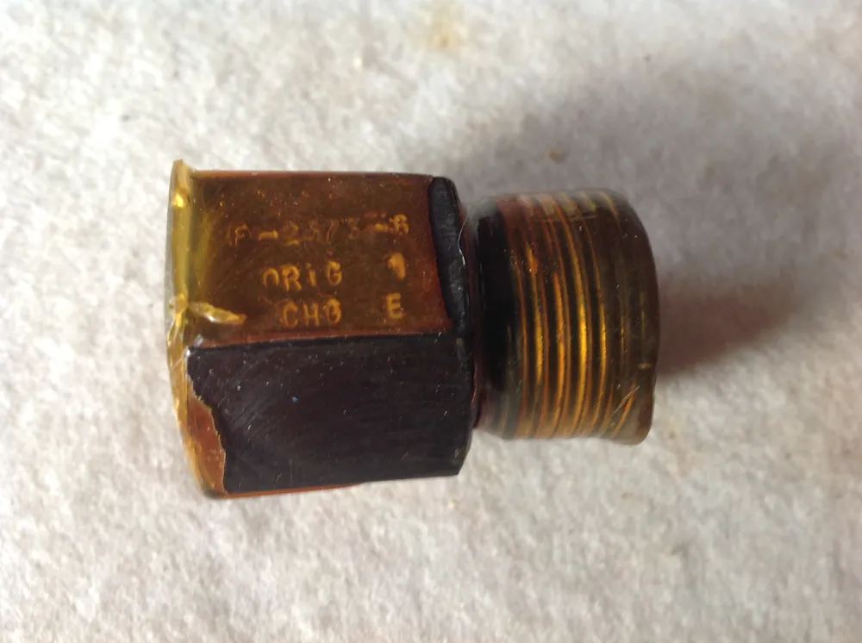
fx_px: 870
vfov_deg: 40.6
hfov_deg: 52.7
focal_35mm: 35
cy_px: 322
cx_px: 431
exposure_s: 1/17
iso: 50
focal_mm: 4.28
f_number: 2.4
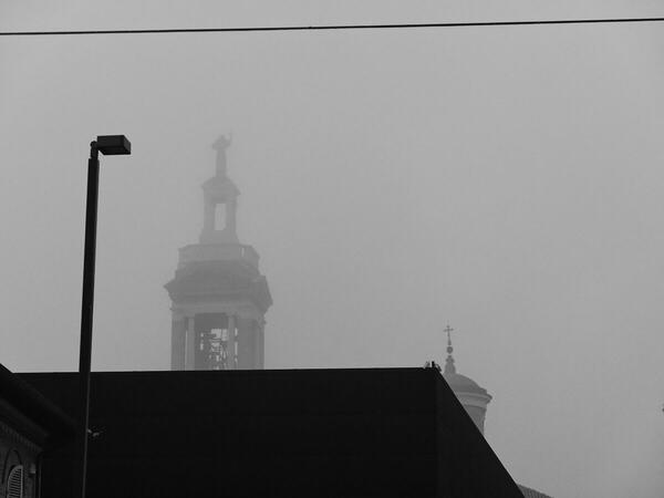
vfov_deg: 13.7
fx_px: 2072
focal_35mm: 108
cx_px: 332
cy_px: 249
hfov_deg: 18.2
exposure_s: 1/2000
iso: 1600
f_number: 4
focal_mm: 54
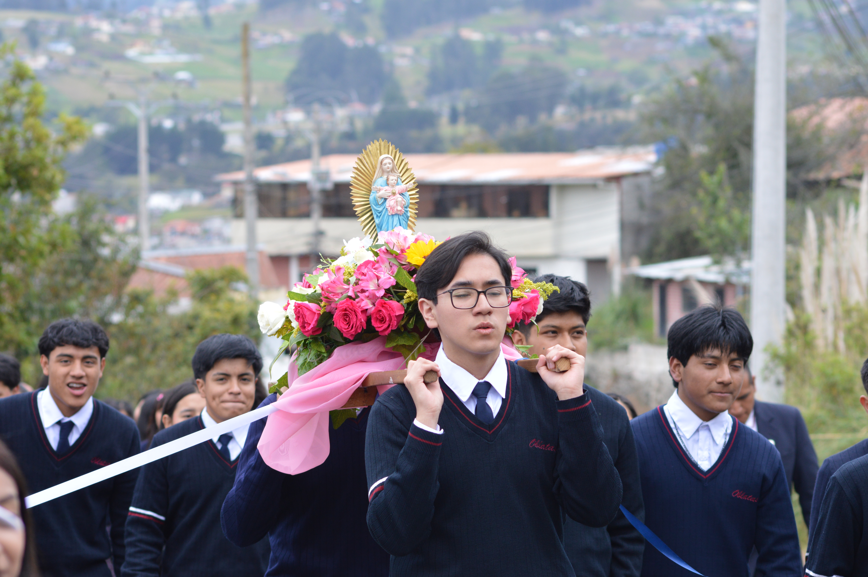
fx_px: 3433
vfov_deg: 9.6
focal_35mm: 142
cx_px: 434
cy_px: 288
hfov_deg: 14.4
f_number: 5.6
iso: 400
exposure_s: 1/500
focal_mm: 95
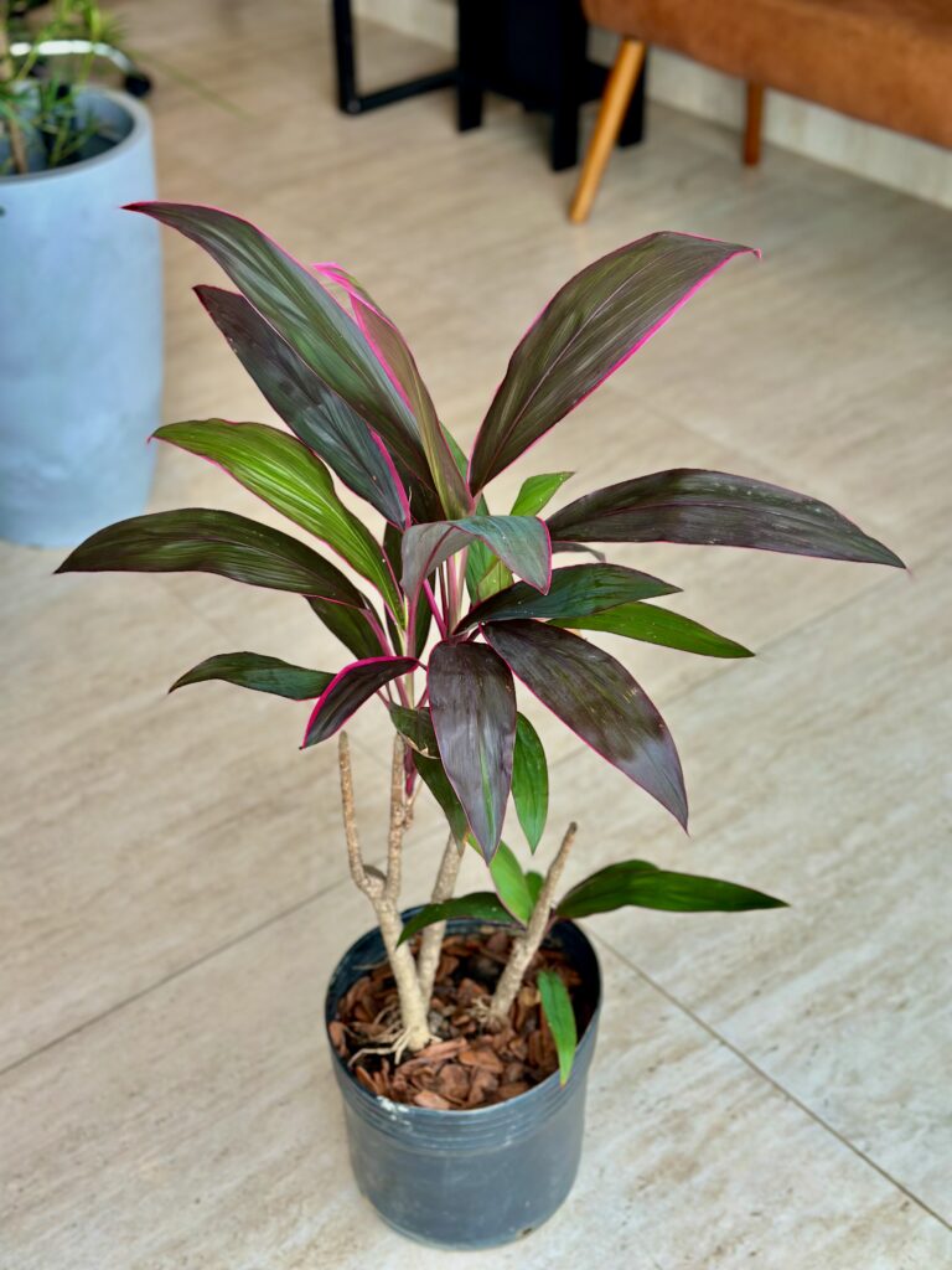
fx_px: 1760
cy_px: 635
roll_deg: +0.2
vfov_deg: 39.7
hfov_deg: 30.3
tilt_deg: -35.8
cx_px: 476
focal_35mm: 48
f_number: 1.78
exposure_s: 1/355
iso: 80
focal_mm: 6.86
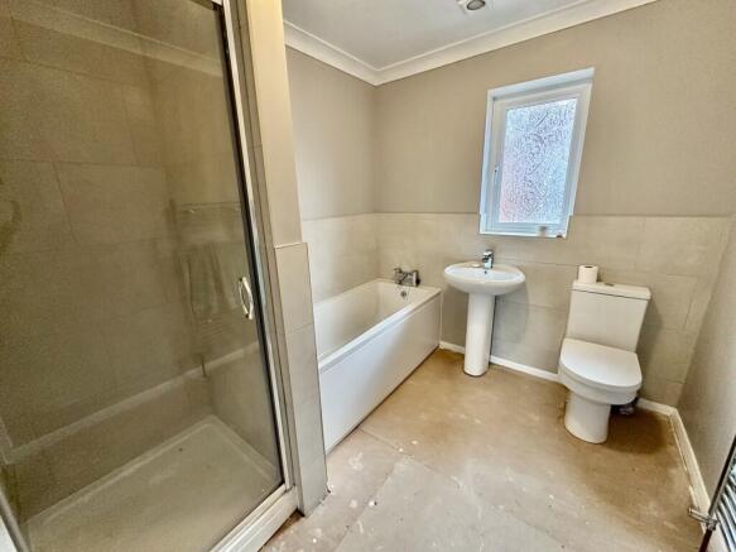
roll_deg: +1.5
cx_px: 368
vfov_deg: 85.7
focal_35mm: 14
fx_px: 298
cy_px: 276
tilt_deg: -15.4
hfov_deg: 102.1
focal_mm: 2.22
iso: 400
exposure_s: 1/60
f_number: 2.2
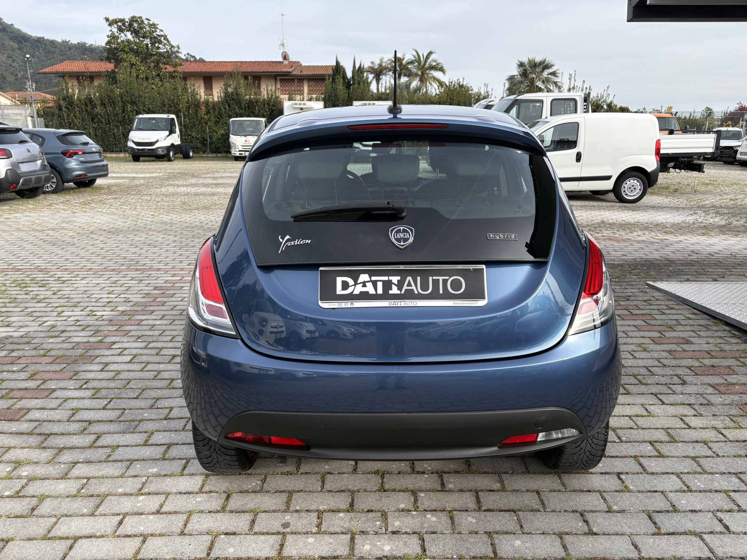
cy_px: 280
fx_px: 561
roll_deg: +0.4
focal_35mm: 26
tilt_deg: -14.6
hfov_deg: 67.3
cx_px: 374
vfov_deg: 53.1
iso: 50
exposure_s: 1/1081
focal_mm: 5.96
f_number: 1.6
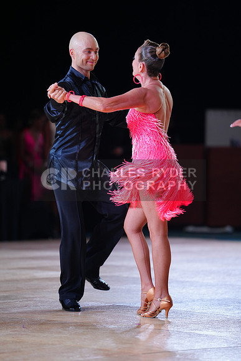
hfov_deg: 6.9
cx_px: 120
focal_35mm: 200
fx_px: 2007
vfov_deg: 10.3
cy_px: 180
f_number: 2.8
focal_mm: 200
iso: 640
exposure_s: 1/400
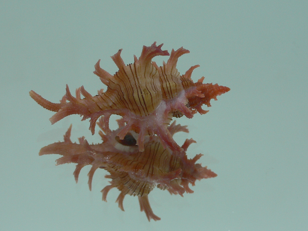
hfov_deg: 42.9
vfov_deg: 32.9
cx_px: 143
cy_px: 119
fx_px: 391
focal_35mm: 44
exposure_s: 1/60
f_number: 2.8
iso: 80
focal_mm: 4.6
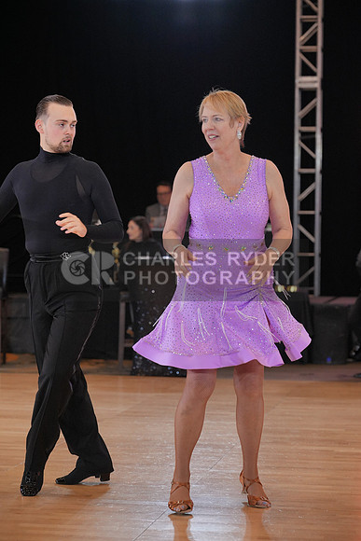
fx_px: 1368
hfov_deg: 15.0
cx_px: 180
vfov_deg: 22.4
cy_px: 270
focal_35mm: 91
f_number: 3.5
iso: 2000
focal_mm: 91
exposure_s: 1/500
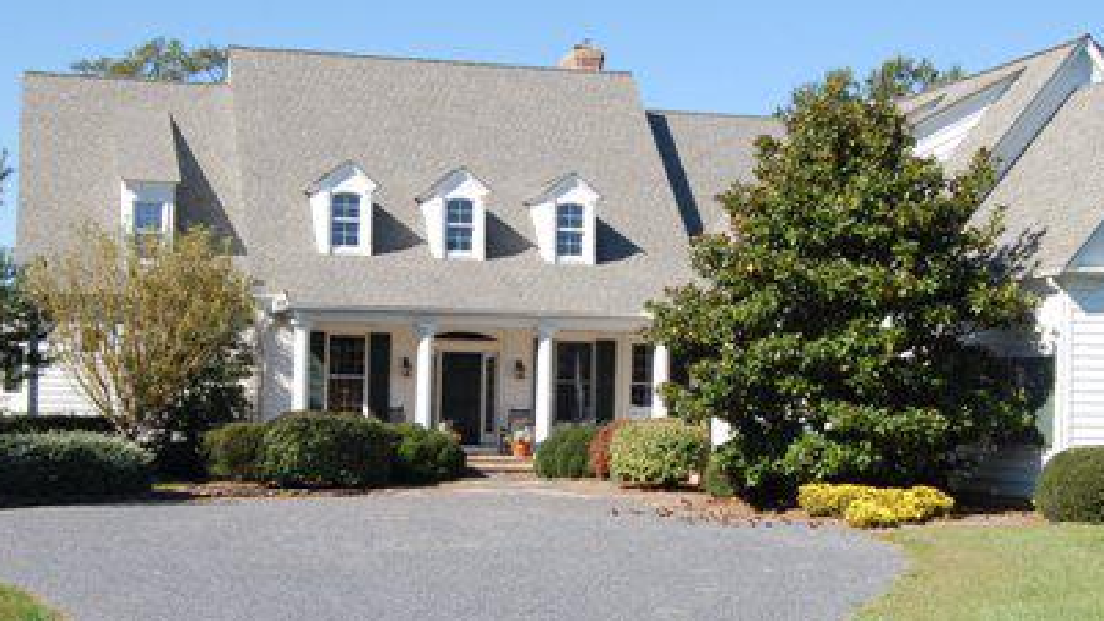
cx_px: 541
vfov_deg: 18.5
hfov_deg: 32.4
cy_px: 387
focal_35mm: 65
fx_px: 1903
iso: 200
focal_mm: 26
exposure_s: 1/320
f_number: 9
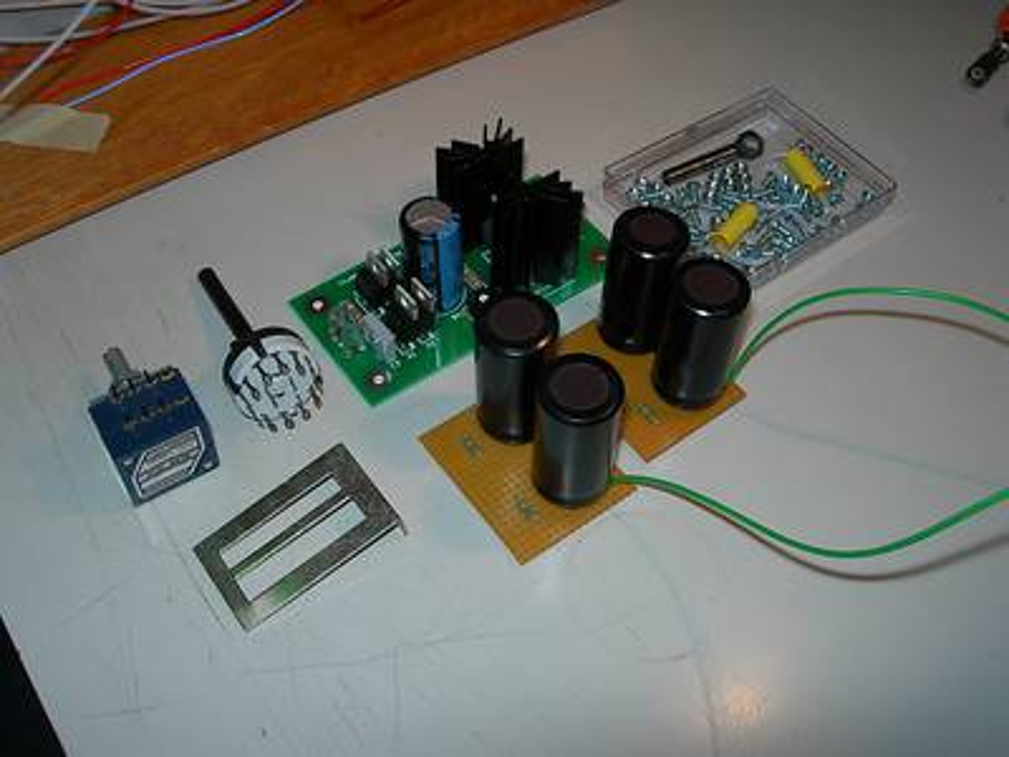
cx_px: 504
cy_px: 378
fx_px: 1108
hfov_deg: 49.0
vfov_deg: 37.7
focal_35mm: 38
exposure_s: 1/60.1
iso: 50
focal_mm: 7.8
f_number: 4.8
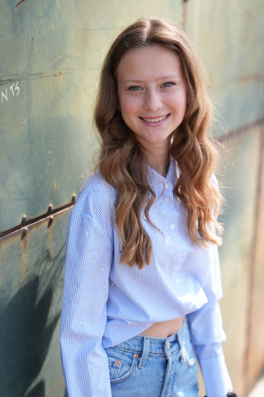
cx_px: 132
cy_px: 198
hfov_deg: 19.5
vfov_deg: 28.8
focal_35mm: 70
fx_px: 770
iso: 250
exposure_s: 1/2000
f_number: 2
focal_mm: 70
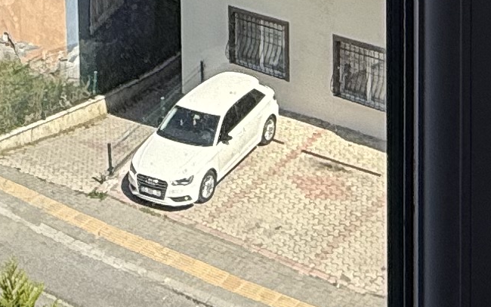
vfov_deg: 11.8
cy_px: -403
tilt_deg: -3.5
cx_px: 233
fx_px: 1231
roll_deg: +0.7
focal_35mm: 92
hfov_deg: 22.6
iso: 50
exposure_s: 1/1745
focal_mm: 2.22
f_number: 2.2
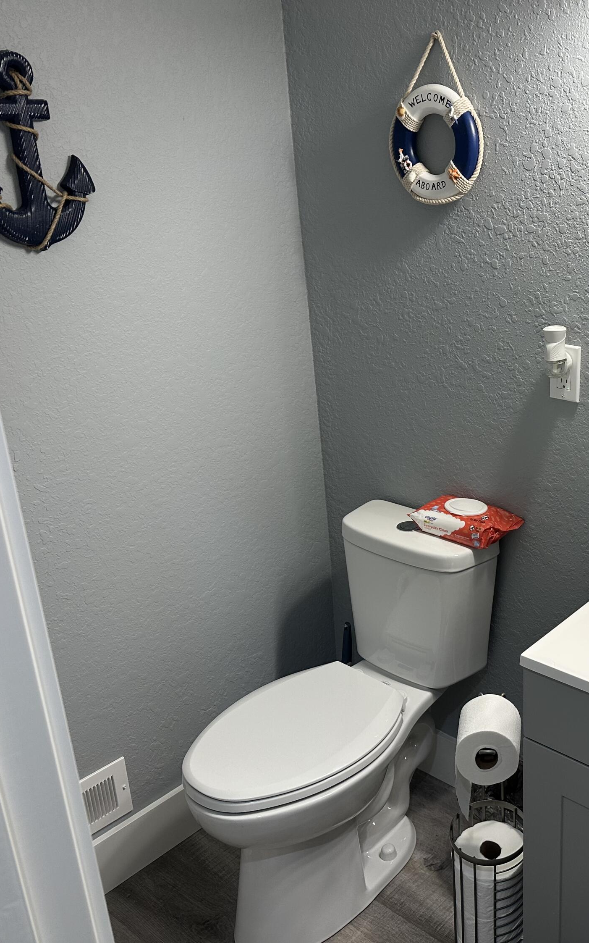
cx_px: 505
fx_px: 873
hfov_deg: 35.5
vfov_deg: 56.7
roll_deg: +0.5
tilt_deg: -19.0
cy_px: 472
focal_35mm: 34
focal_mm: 6.86
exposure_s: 1/120
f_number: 1.78
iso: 125
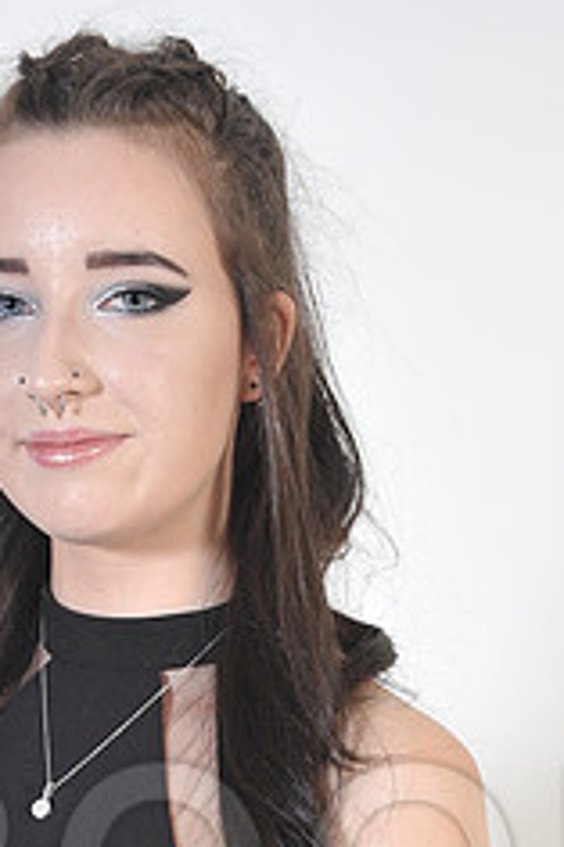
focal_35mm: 209
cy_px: 879
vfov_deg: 9.8
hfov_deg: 6.6
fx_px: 4918
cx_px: 144
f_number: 7.1
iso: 1000
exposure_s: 1/60
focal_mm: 85
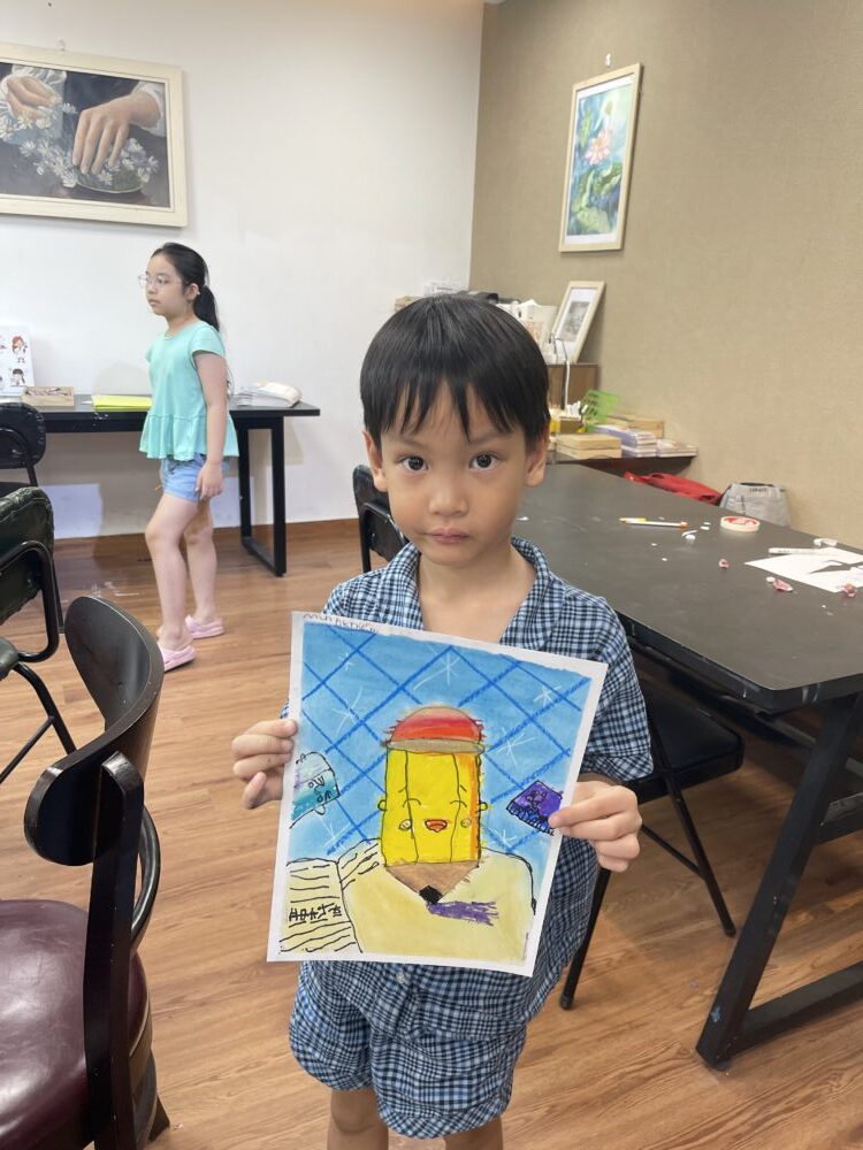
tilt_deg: -17.8
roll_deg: -2.8
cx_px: 432
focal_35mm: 25
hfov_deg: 54.9
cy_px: 575
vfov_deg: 69.4
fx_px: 831
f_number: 1.6
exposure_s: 1/121
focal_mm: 5.1
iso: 125
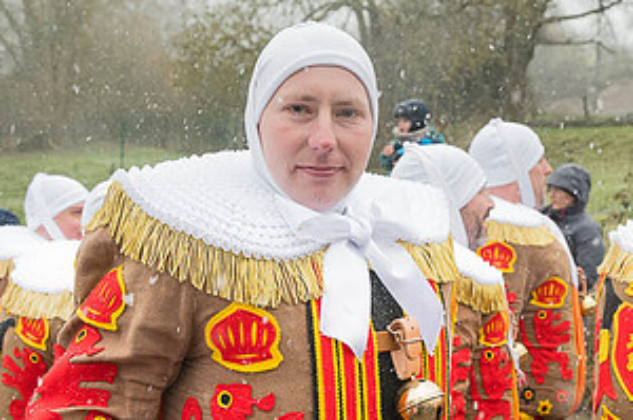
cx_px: 418
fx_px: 1053
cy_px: 268
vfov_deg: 22.5
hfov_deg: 33.2
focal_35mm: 60
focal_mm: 31
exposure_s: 1/200
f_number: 5.6
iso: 1600
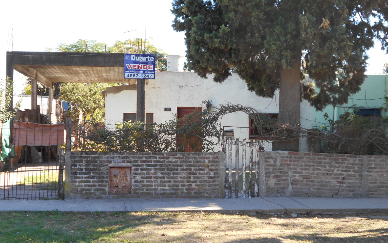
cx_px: 194
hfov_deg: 37.5
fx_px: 571
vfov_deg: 24.0
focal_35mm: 54
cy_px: 120
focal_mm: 8.8
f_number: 4.5
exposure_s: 1/80
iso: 80
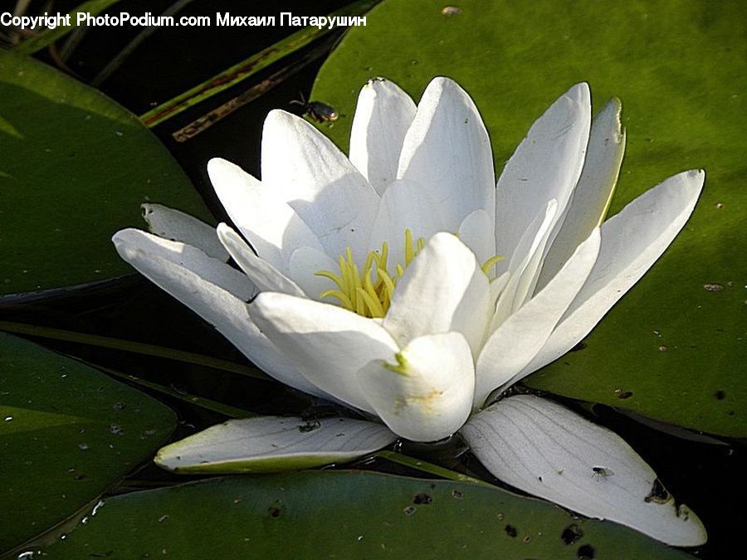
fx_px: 7272
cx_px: 374
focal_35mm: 337
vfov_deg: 4.4
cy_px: 280
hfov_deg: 5.9
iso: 96
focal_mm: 59.9
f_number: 5
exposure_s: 1/142
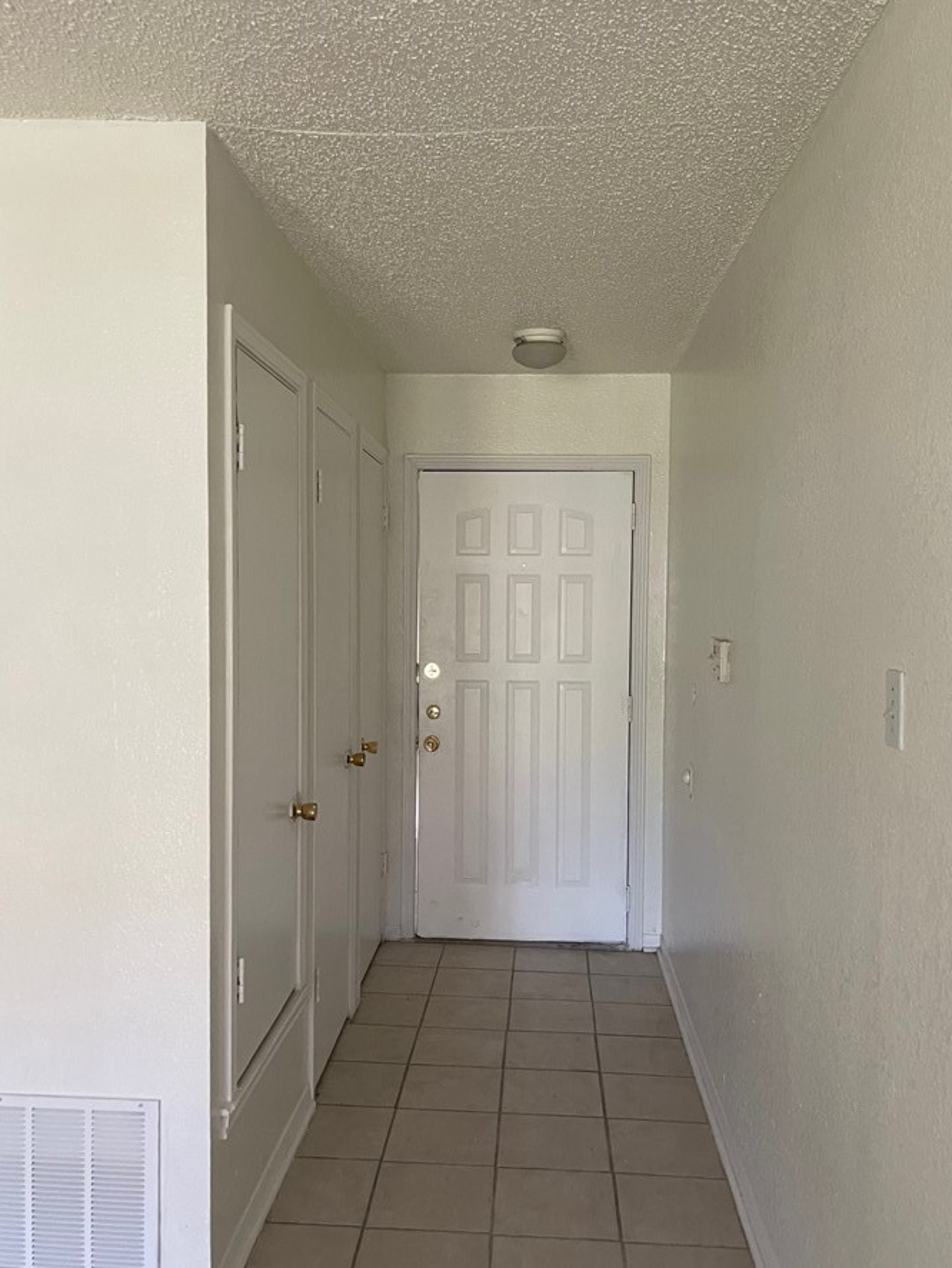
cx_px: 483
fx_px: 1099
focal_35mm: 30
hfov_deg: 46.8
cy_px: 645
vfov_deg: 59.9
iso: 200
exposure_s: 1/60
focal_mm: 5.1
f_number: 1.6
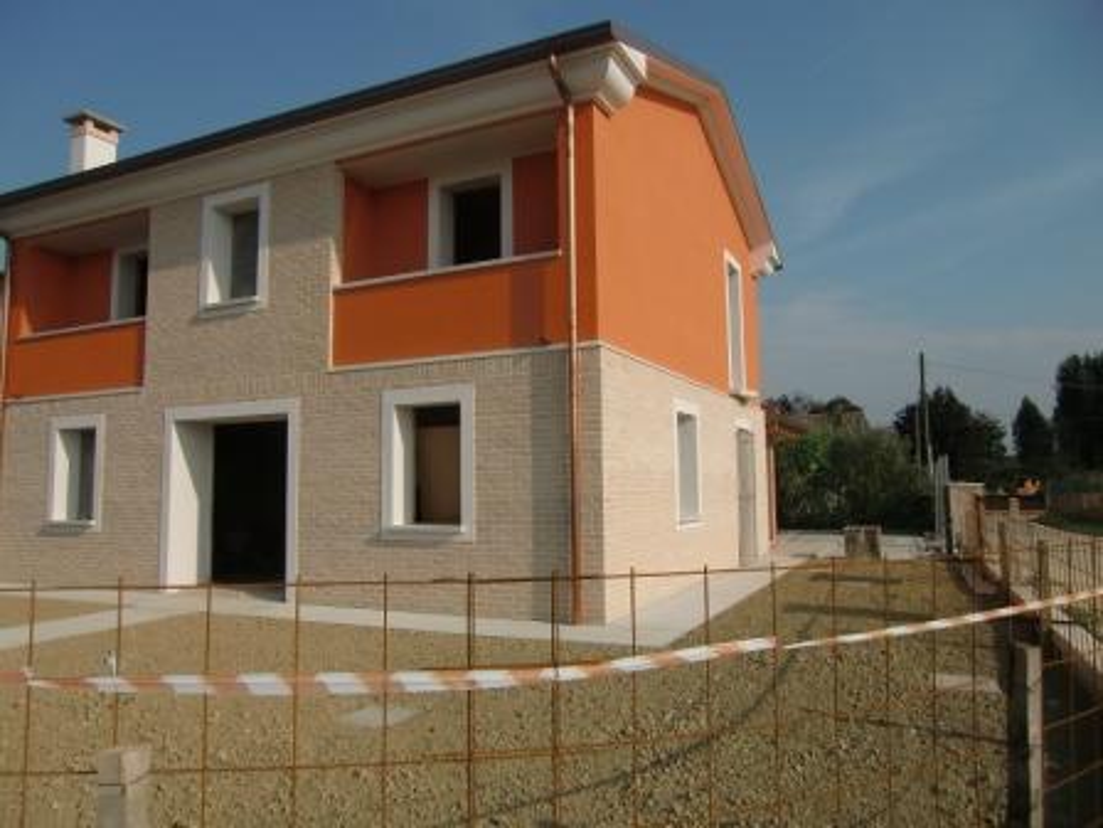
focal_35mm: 24
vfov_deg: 56.8
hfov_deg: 71.6
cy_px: 414
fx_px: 765
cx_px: 552
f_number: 7.5
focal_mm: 4.3
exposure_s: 1/320
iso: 64
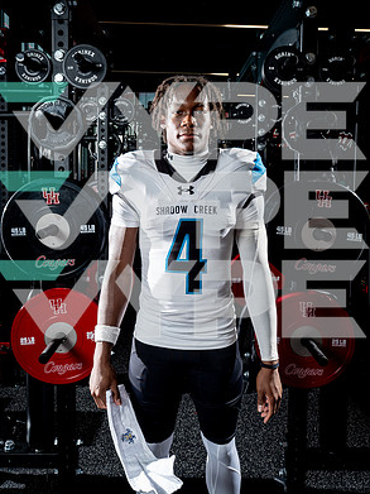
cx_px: 182
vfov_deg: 58.1
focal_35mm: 31
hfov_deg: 45.4
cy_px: 211
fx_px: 442
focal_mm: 28
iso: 640
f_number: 9
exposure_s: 1/250
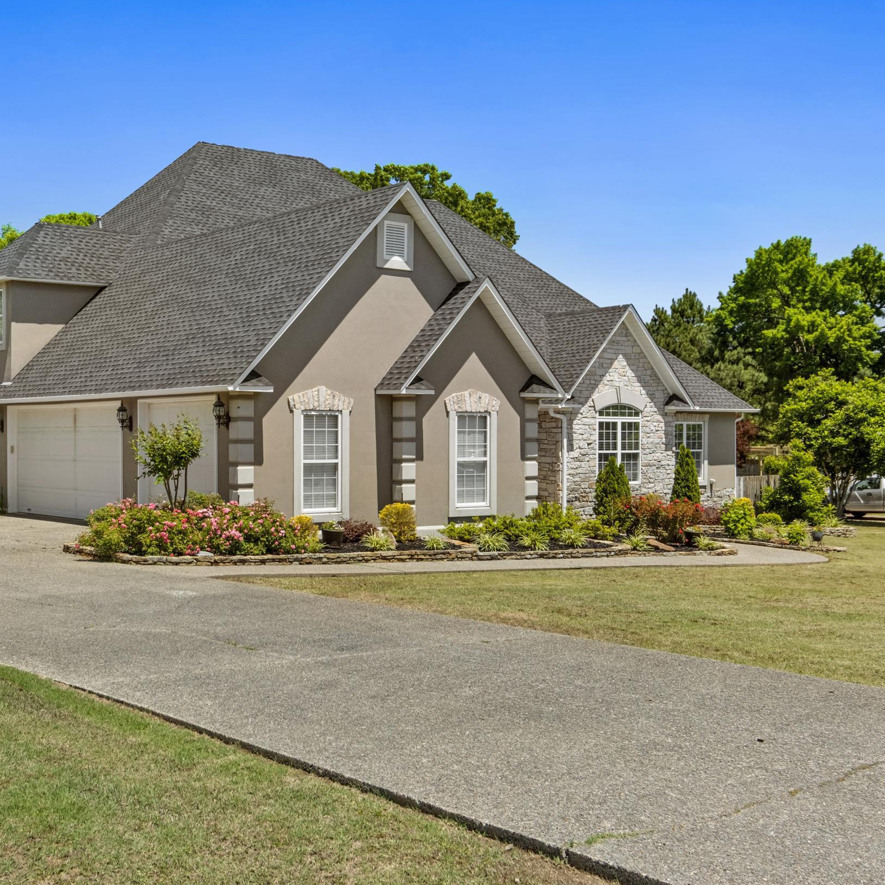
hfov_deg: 38.6
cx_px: 280
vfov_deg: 39.2
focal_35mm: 43
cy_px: 437
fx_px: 1244
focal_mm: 21.9
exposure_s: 1/500
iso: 400
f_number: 7.1
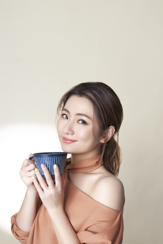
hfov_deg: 28.0
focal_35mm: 48
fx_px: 326
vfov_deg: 40.6
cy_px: 164
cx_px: 71
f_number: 2.8
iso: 1250
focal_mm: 34
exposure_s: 1/125
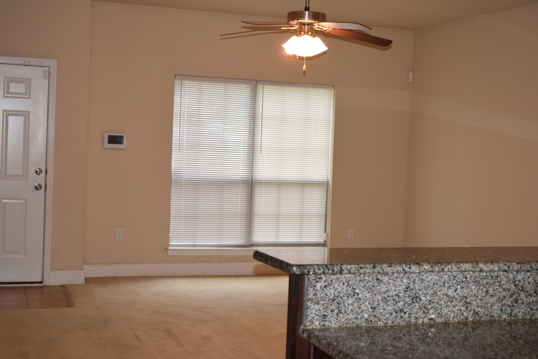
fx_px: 815
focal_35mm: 55
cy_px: 175
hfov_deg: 36.5
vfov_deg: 24.8
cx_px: 268
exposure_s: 1/125
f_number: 5.6
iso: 800
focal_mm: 35
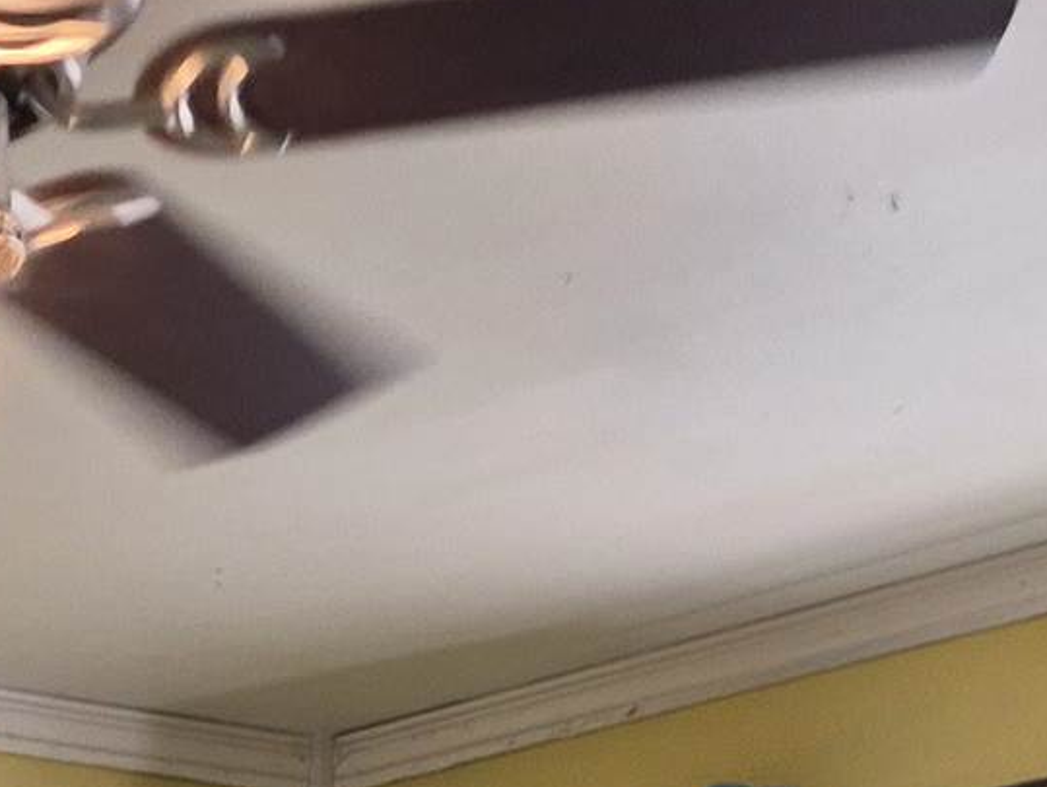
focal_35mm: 131
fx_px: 3965
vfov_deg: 9.5
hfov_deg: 13.6
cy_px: 2153
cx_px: -769
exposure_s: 1/120
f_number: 1.8
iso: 80
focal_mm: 5.4
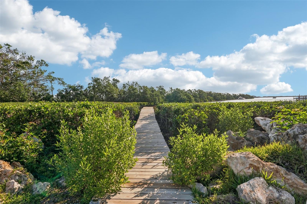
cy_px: 102
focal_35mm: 19
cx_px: 154
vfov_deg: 64.5
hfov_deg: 86.9
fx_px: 162
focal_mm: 19
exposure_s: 1/1000
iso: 400
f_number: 8
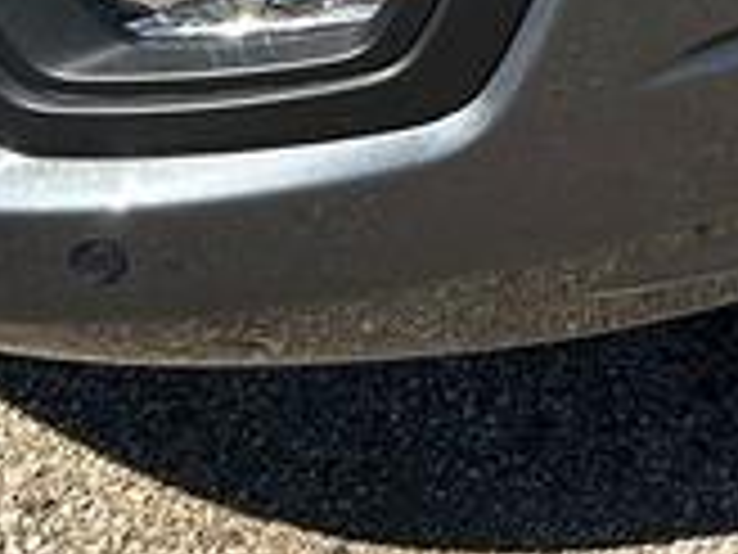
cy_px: -1351
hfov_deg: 8.7
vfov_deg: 6.4
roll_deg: +1.6
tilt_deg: -3.7
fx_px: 4328
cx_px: 1863
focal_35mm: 203
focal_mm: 5.7
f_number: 1.5
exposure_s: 1/3460
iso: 50
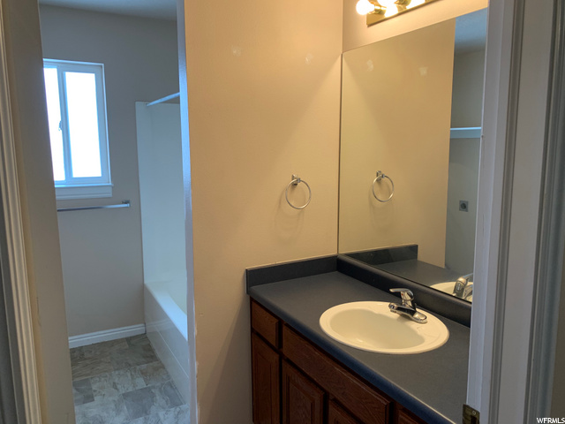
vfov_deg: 53.1
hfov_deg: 67.3
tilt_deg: -9.3
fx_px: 424
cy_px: 212
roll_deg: -0.3
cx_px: 282
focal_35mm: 26
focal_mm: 4.25
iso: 50
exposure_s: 1/60
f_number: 1.8
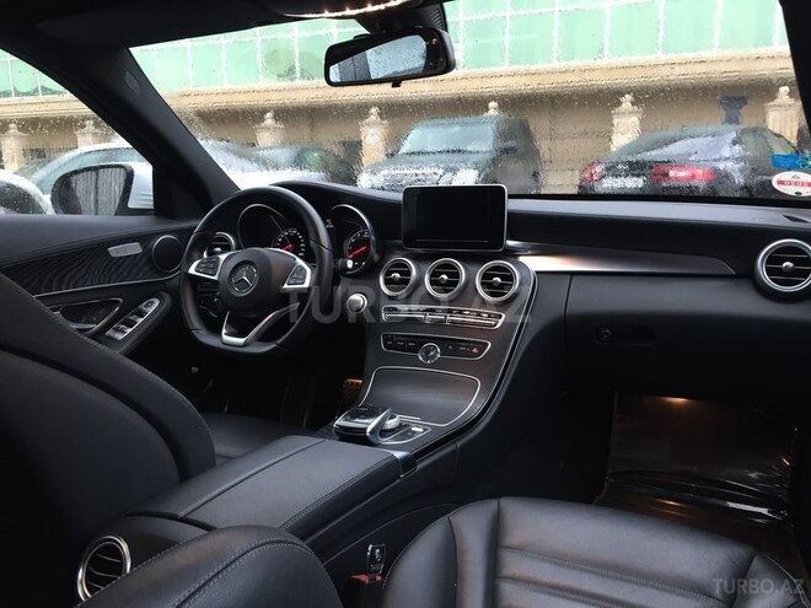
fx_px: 679
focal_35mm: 29
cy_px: 304
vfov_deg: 48.2
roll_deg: +0.3
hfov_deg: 61.7
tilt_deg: -10.5
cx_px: 406
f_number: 2.2
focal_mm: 4.15
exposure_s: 1/33
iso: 100
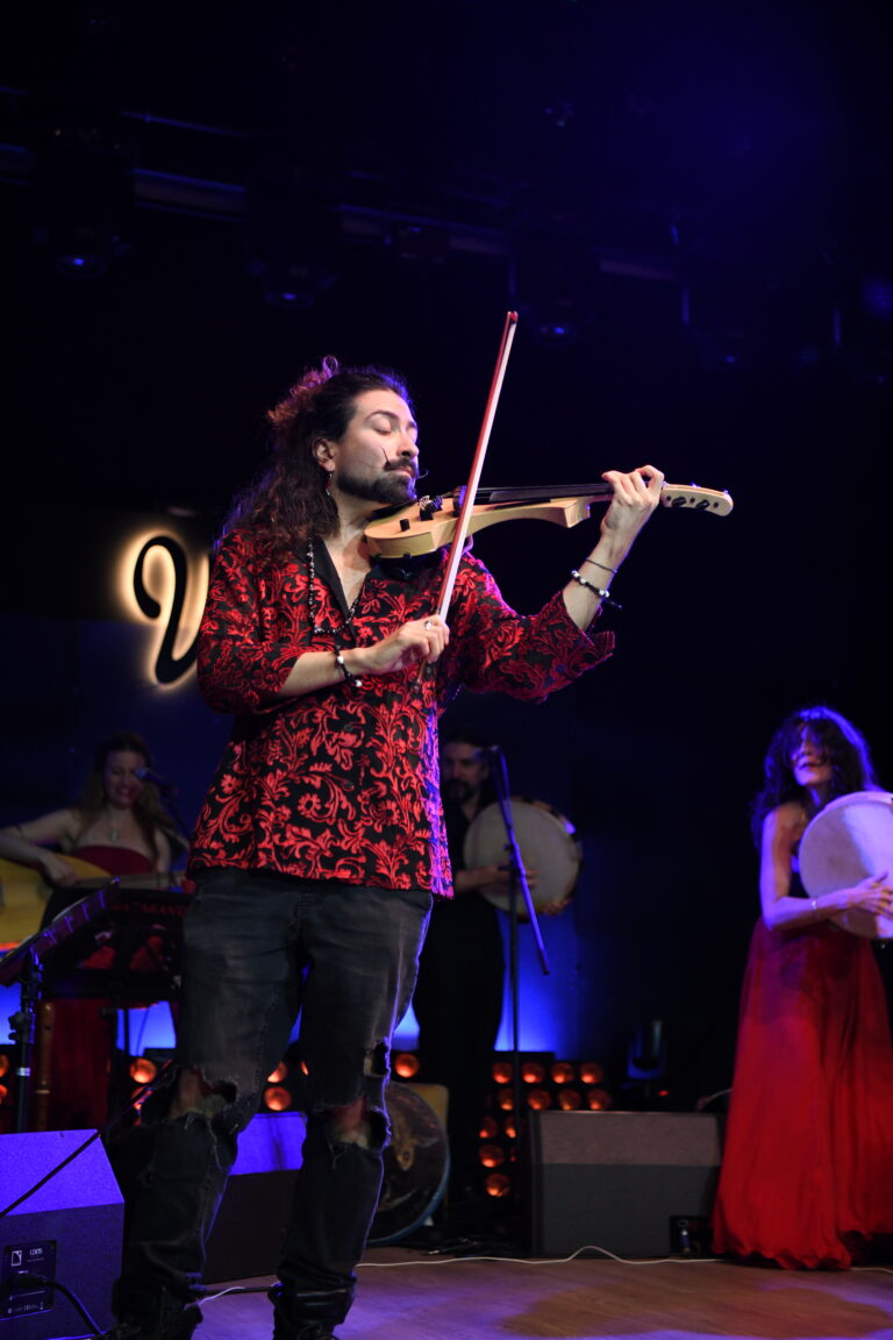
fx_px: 1935
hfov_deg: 26.0
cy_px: 670
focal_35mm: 52
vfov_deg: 38.2
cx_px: 446
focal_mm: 52
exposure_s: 1/320
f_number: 2.8
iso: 2000
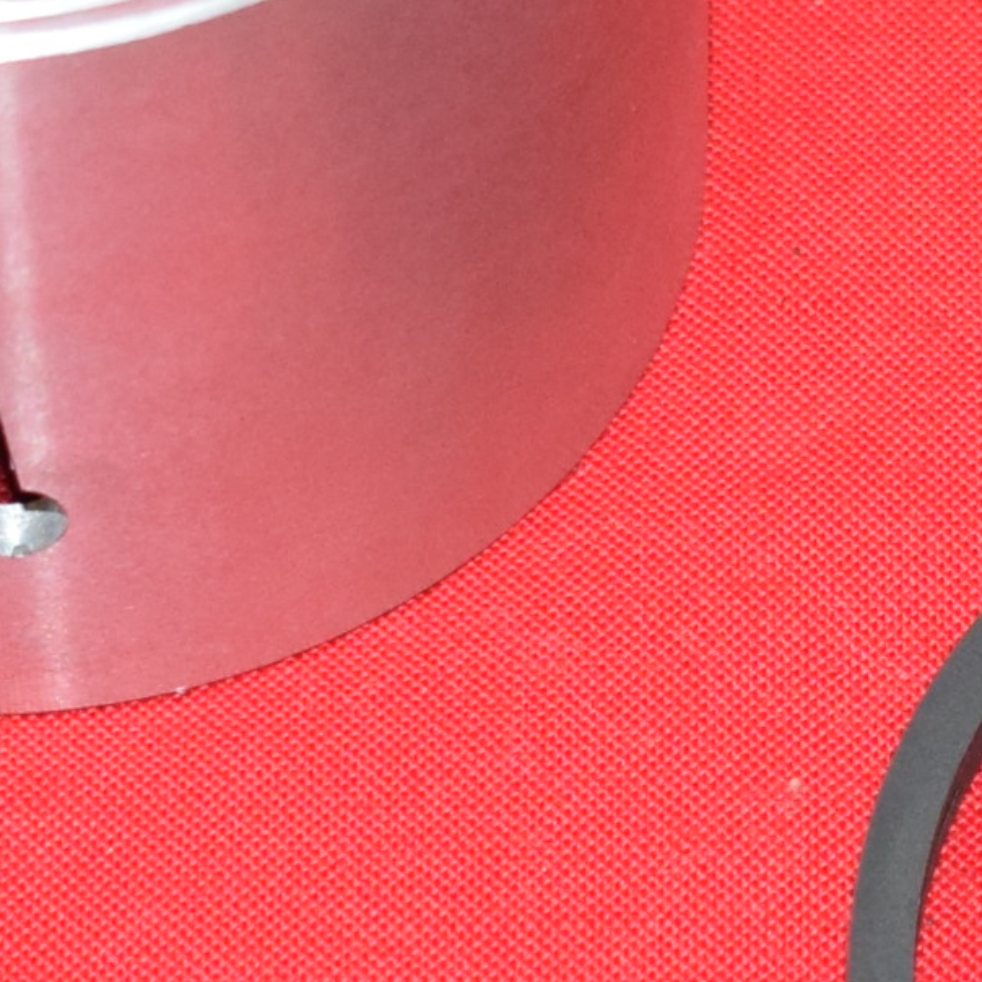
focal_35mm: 256
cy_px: 402
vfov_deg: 6.8
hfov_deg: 6.8
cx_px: 977
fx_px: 8222
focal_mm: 27
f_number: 5
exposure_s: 1/200
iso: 1250
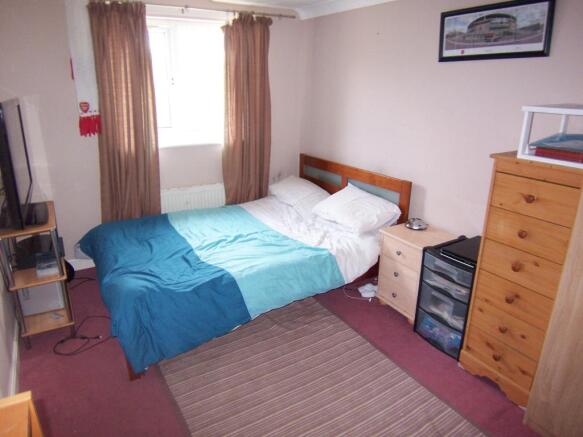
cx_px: 292
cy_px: 218
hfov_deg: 73.9
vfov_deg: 58.9
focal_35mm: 23
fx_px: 387
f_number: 2.8
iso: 200
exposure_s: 1/30
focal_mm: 3.8
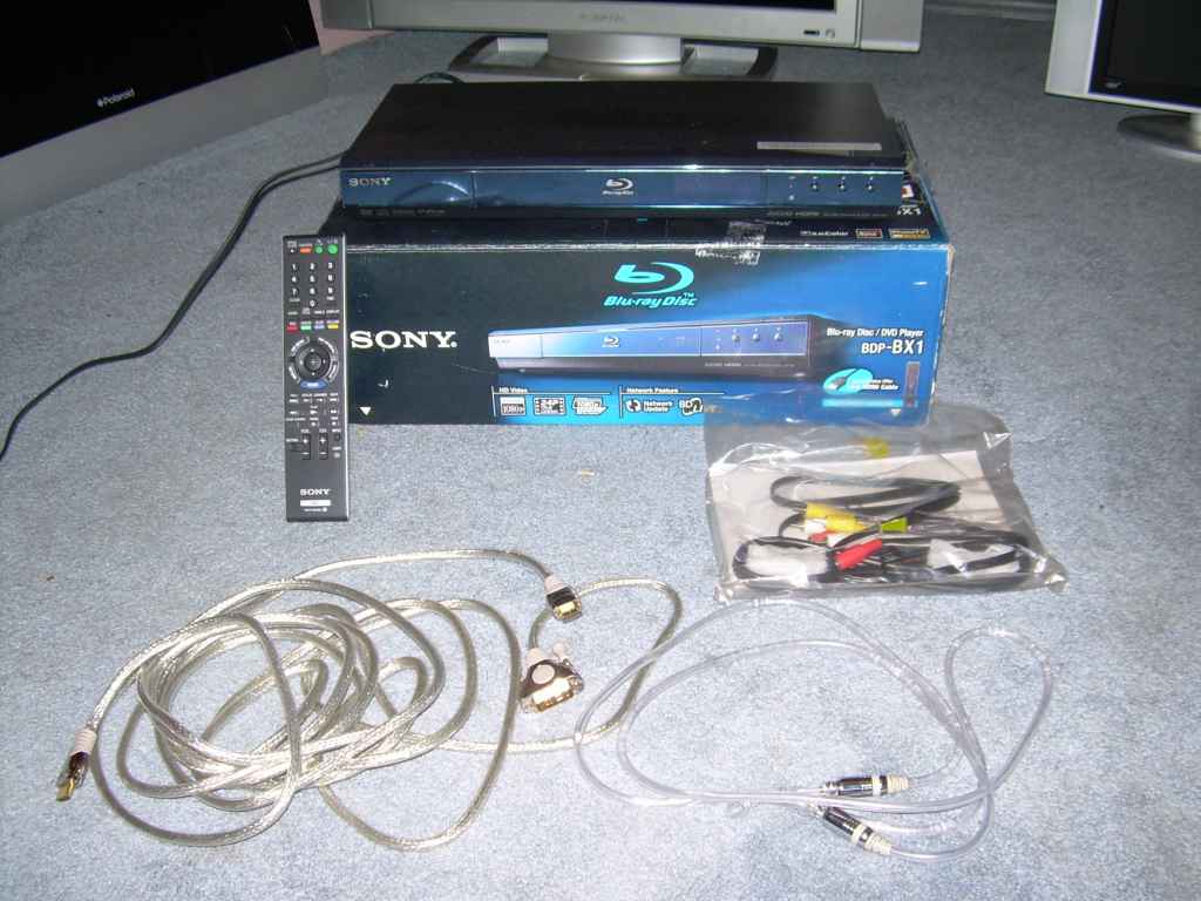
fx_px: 1318
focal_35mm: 38
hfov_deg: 49.0
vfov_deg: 37.7
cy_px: 450
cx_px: 600
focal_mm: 6.3
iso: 50
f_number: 2.8
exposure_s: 1/60
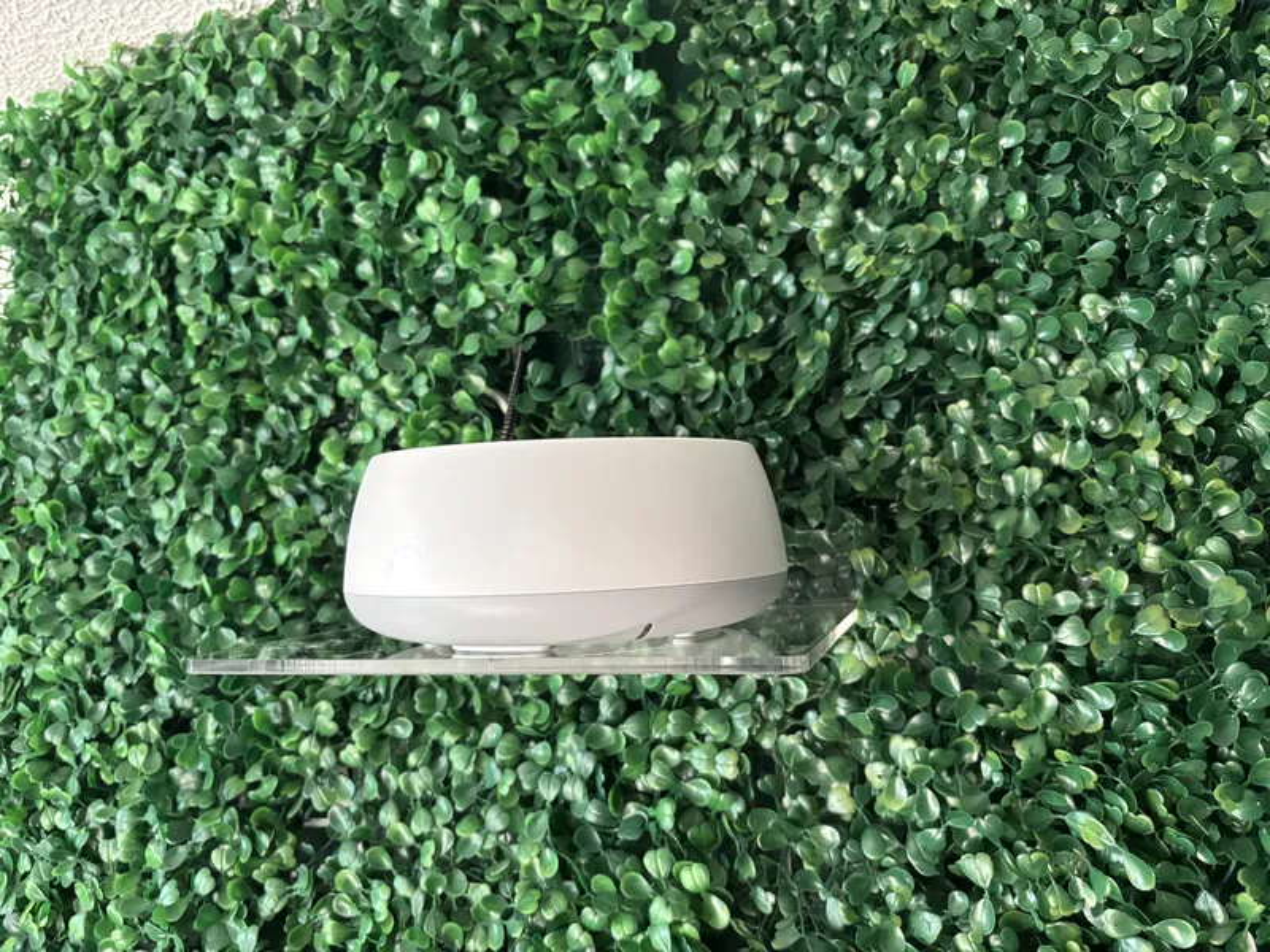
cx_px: 635
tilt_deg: +11.2
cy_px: 476
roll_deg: +1.2
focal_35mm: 26
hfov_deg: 67.3
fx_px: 954
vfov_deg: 53.1
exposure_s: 1/60
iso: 500
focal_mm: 5.96
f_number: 1.6
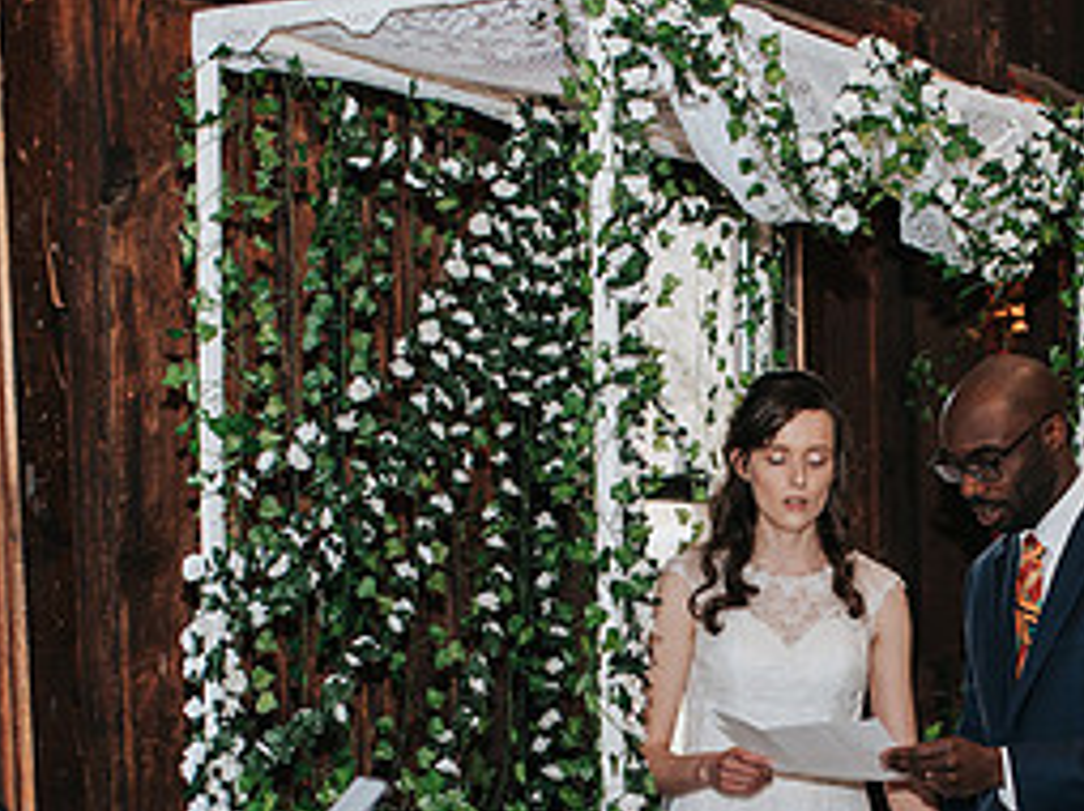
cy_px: 886
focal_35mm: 96
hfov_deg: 20.3
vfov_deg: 15.0
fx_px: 3003
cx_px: 788
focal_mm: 35
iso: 1000
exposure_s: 1/160
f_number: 2.8
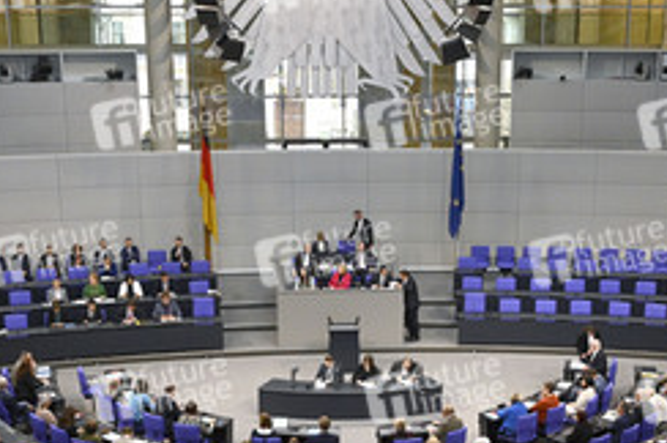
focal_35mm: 61
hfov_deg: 32.9
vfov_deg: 22.0
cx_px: 362
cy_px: 323
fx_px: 1129
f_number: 4
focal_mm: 33
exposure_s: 1/320
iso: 4000
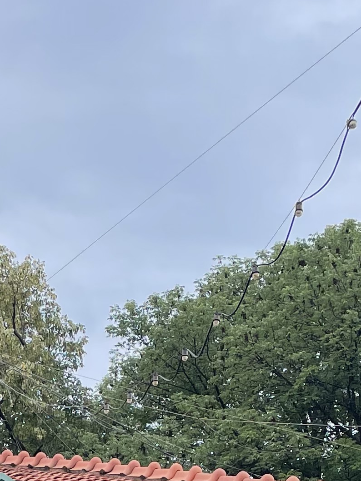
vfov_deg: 16.6
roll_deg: +0.3
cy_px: 864
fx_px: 1377
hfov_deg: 14.7
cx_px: 3
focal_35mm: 99
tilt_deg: +7.7
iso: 32
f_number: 1.6
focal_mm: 4.2
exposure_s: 1/807
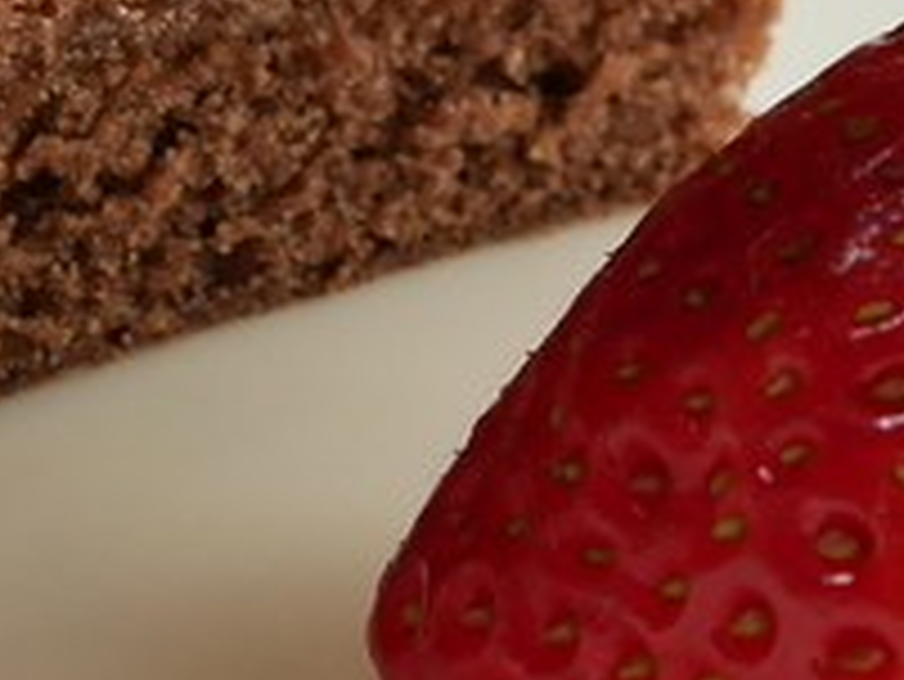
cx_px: 891
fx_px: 7813
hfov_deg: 6.6
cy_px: -808
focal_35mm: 299
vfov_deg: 4.9
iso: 200
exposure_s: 1/40
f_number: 6.3
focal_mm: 25
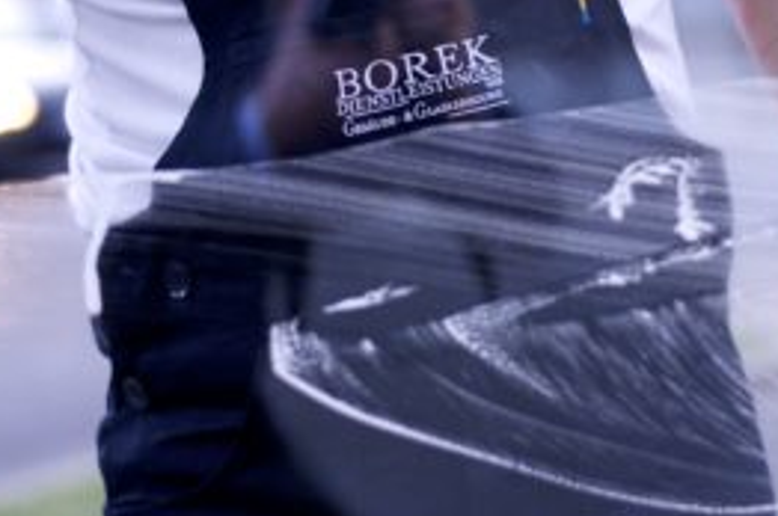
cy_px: 53
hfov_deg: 13.3
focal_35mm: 155
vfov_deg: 8.8
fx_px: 3346
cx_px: 386
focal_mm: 50
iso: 500
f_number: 1.8
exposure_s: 1/60
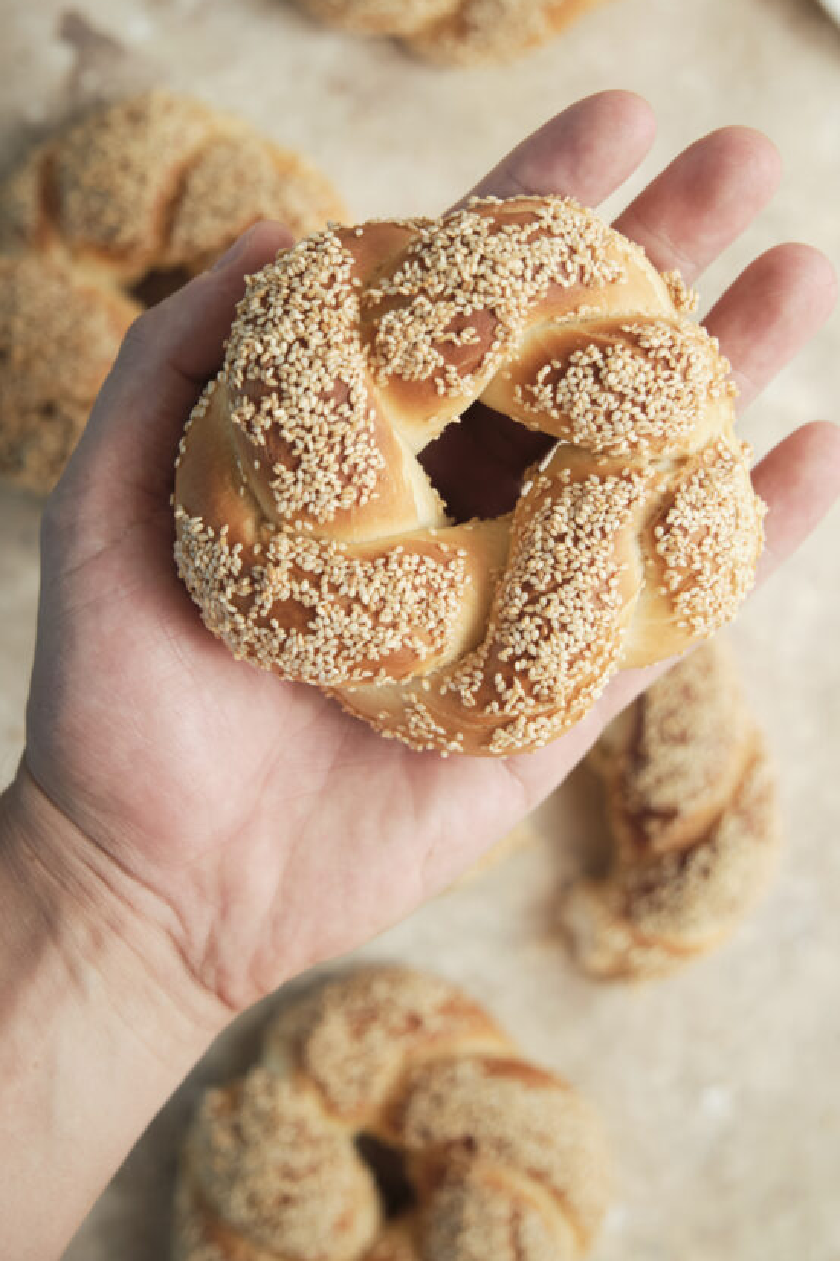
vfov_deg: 30.0
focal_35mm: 67
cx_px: 483
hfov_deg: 20.3
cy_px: 504
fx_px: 2345
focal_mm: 36.1
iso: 250
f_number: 2.8
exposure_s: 1/15
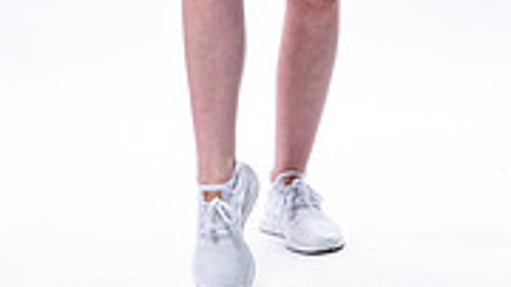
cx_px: 213
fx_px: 2844
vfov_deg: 5.6
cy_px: -310
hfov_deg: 10.3
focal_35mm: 210
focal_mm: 80
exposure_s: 1/250
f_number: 5.6
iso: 200
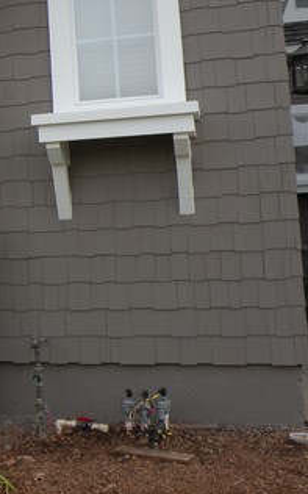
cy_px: 149
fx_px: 780
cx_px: -128
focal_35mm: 58
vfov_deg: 34.7
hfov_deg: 19.9
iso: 64
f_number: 4.5
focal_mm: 4.7
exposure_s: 1/166
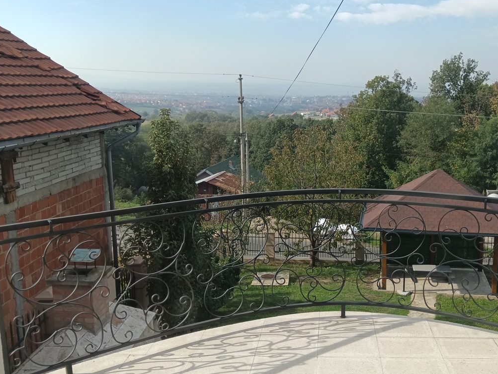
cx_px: 324
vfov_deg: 36.8
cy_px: 193
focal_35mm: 39
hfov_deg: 47.2
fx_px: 561
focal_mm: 4.95
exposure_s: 1/529
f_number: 1.9
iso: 100
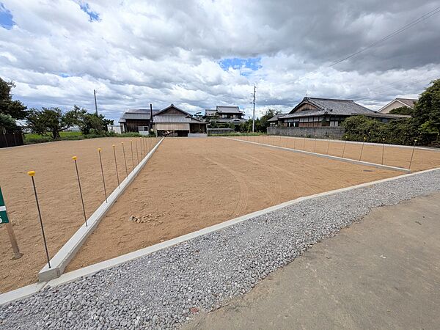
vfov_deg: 85.7
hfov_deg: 102.1
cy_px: 165
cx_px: 220
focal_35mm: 14
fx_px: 178
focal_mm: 1.83
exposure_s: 1/3322
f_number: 2.2
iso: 50
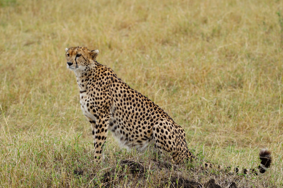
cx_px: 134
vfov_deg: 5.7
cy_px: 106
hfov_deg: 8.6
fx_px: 1879
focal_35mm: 239
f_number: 5.6
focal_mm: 138
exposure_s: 1/250
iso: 100
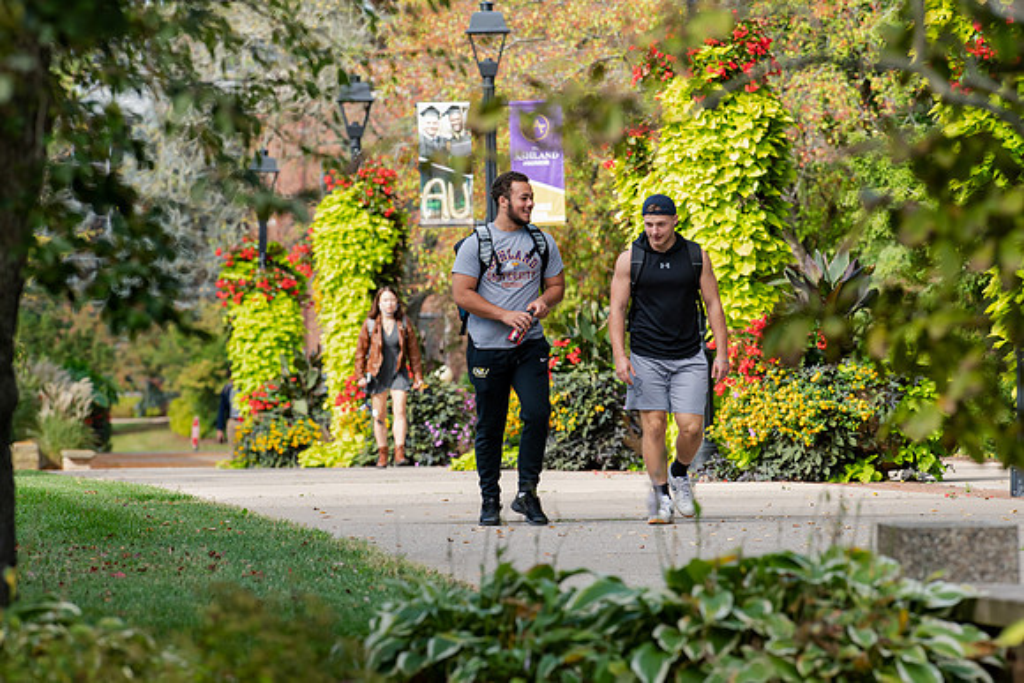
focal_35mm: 300
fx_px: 8535
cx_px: 512
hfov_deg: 6.9
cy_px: 342
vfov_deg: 4.6
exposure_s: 1/320
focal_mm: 300
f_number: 9
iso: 500
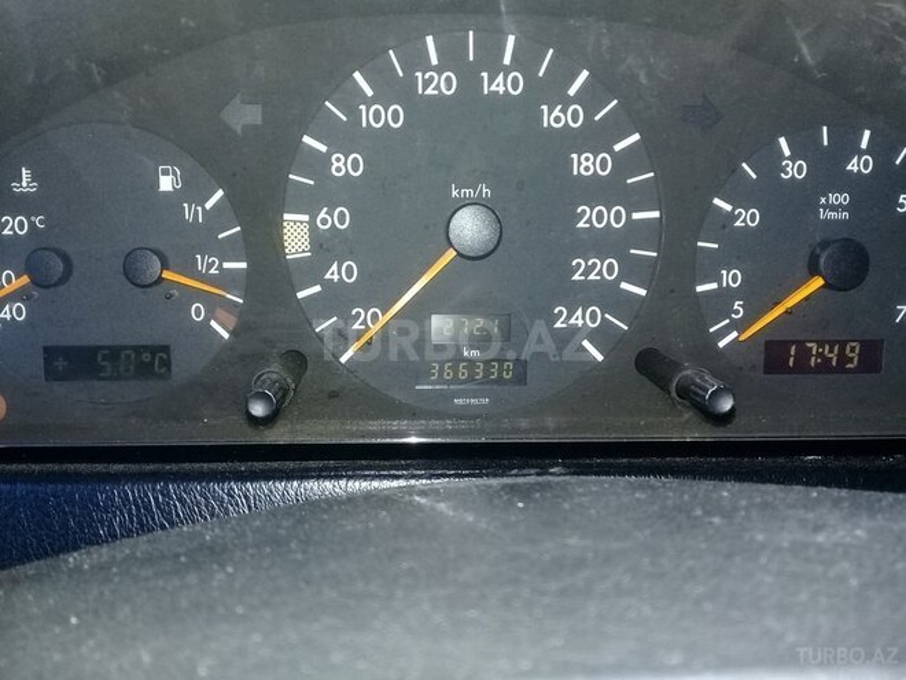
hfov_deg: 58.4
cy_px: 340
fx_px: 811
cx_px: 453
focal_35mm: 31
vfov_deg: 45.4
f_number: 2.2
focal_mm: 3.3
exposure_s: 1/17
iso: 800
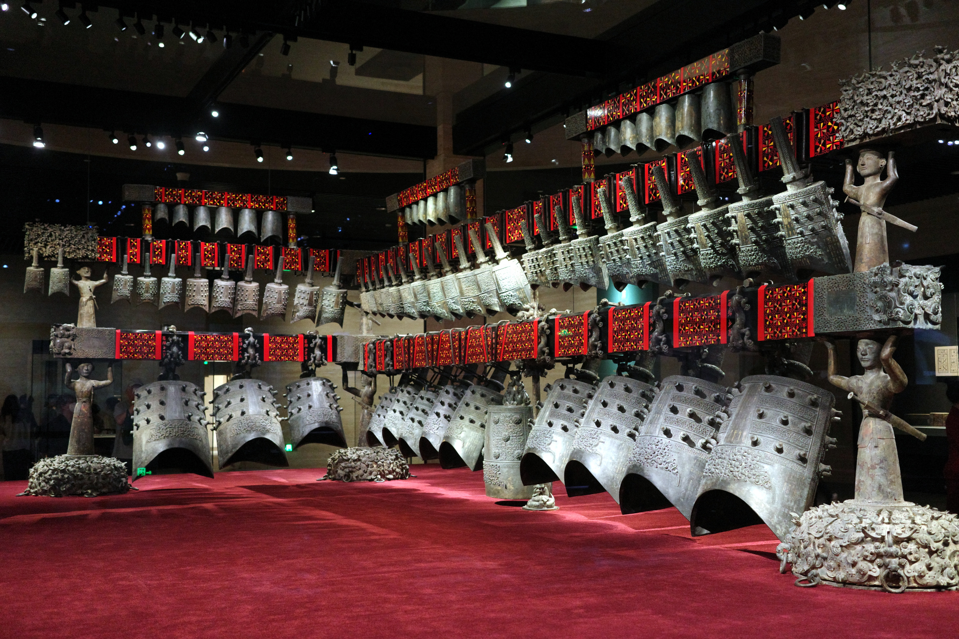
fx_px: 1065
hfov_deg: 48.5
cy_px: 320
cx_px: 480
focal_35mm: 40
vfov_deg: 33.4
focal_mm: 26
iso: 2500
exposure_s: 1/40
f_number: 2.8
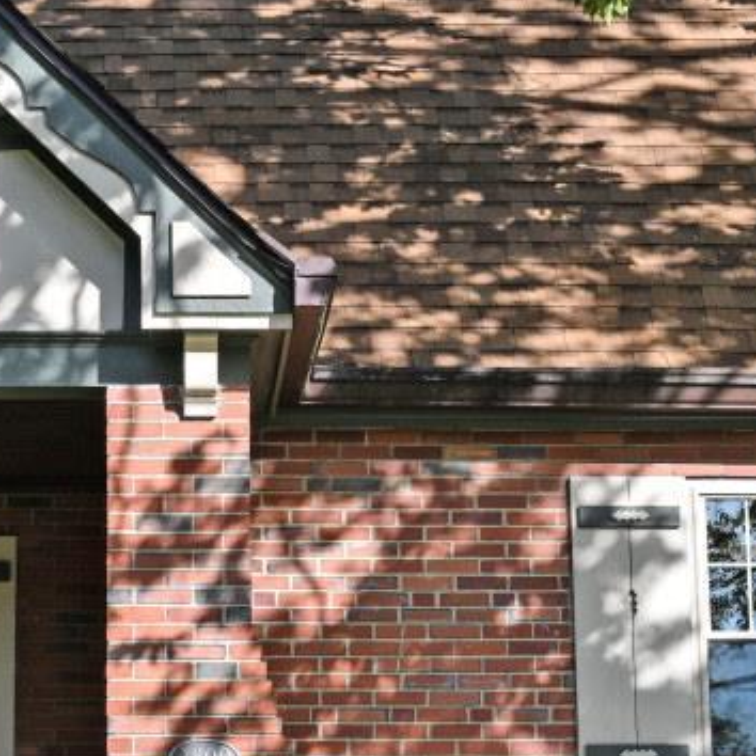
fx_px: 2669
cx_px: 203
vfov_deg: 16.0
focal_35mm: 108
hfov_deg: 16.1
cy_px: 585
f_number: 10
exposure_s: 1/125
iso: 100
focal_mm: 30
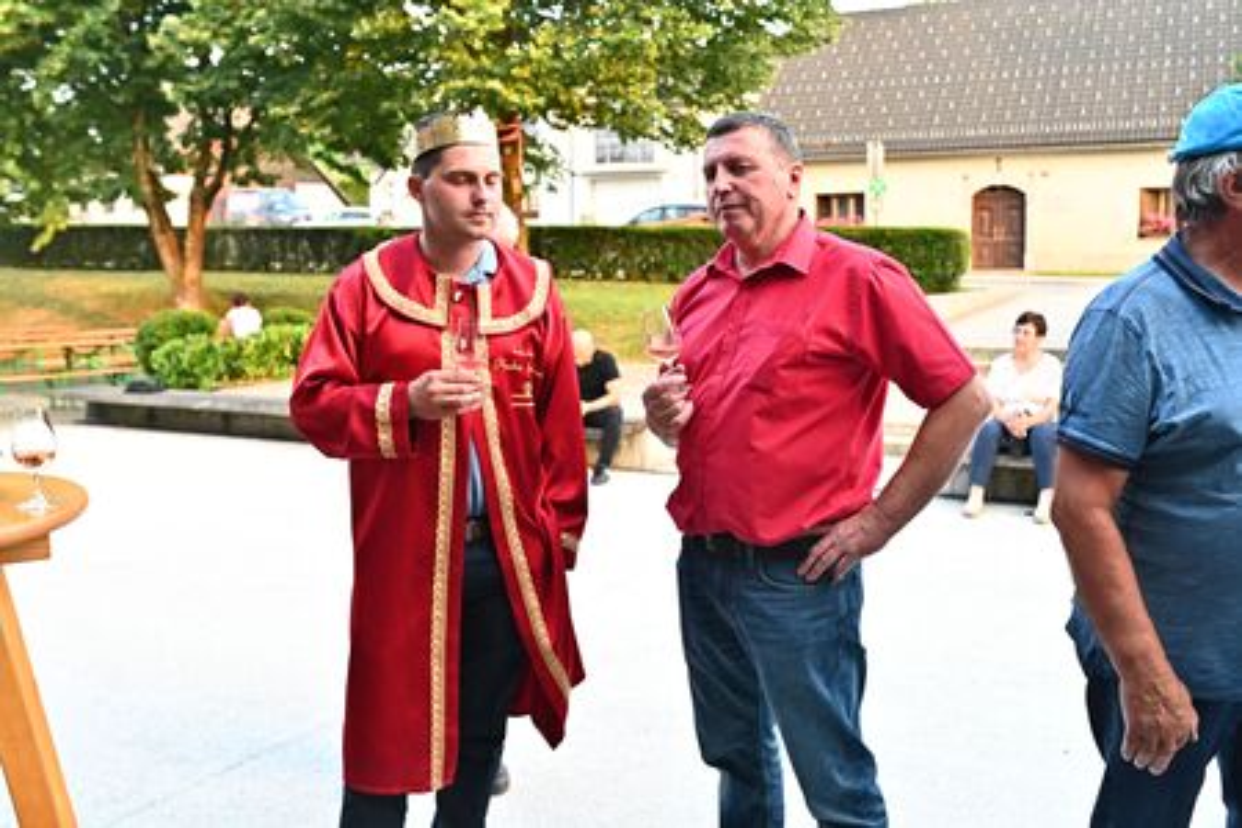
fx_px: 1207
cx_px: 621
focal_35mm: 35
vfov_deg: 37.9
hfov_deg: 54.4
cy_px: 414
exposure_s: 1/800
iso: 4000
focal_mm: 35
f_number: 5
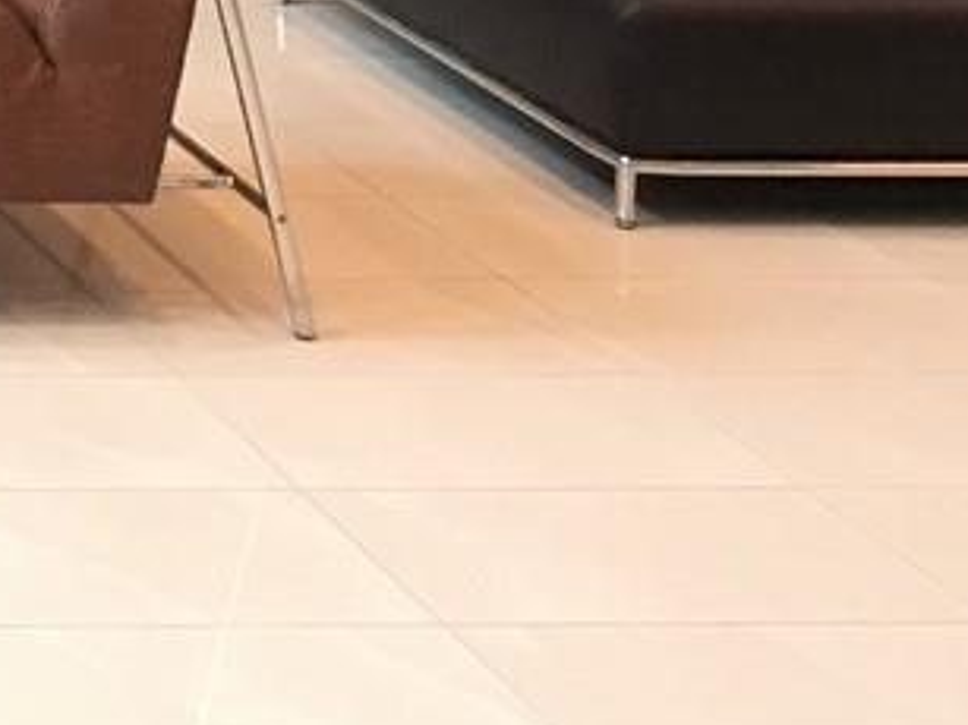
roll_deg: -0.1
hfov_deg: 11.4
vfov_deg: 9.1
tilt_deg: -1.1
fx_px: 4221
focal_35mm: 151
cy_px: -794
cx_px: -1151
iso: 50
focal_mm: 4.15
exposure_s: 1/15
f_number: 2.2
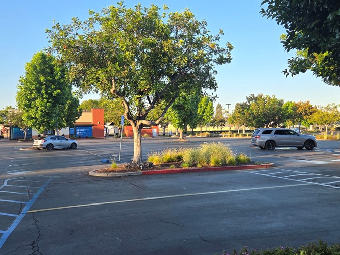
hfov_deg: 52.5
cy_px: 110
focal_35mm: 35
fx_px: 344
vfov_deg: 40.6
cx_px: 151
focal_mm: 5.4
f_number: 1.8
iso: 25
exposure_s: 1/455
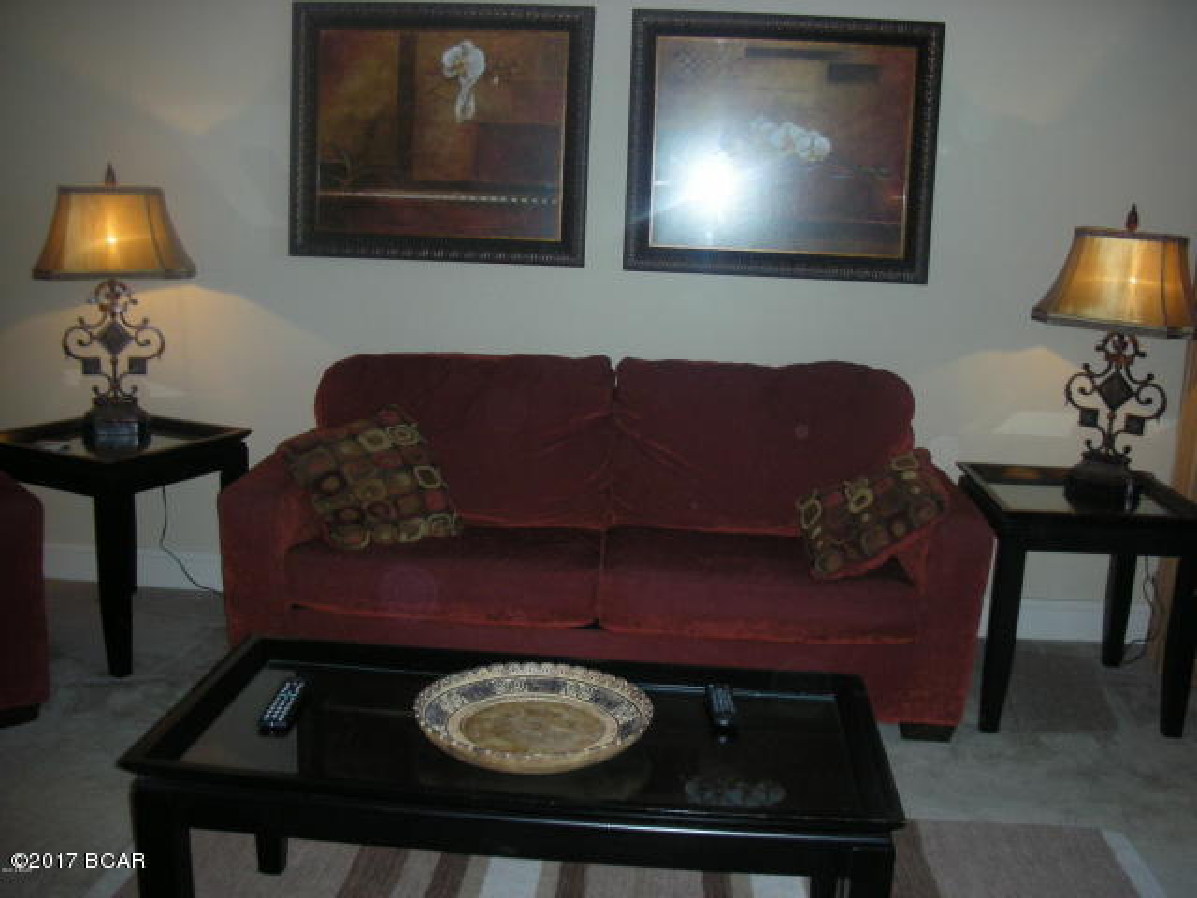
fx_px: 1210
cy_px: 449
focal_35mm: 35
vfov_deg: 40.7
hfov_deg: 52.6
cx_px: 598
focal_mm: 5.8
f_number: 2.8
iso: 142
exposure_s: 1/60
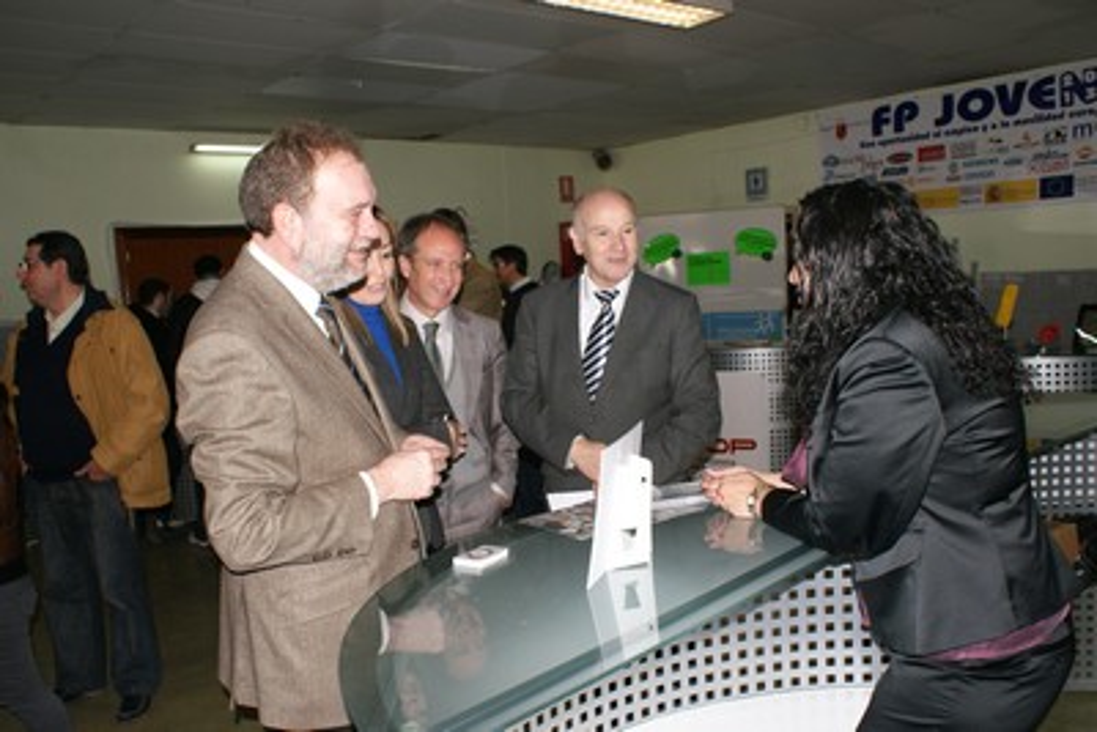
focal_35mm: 30
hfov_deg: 61.9
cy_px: 366
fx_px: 914
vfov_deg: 43.6
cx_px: 548
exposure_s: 1/60
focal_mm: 20
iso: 400
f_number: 5.6
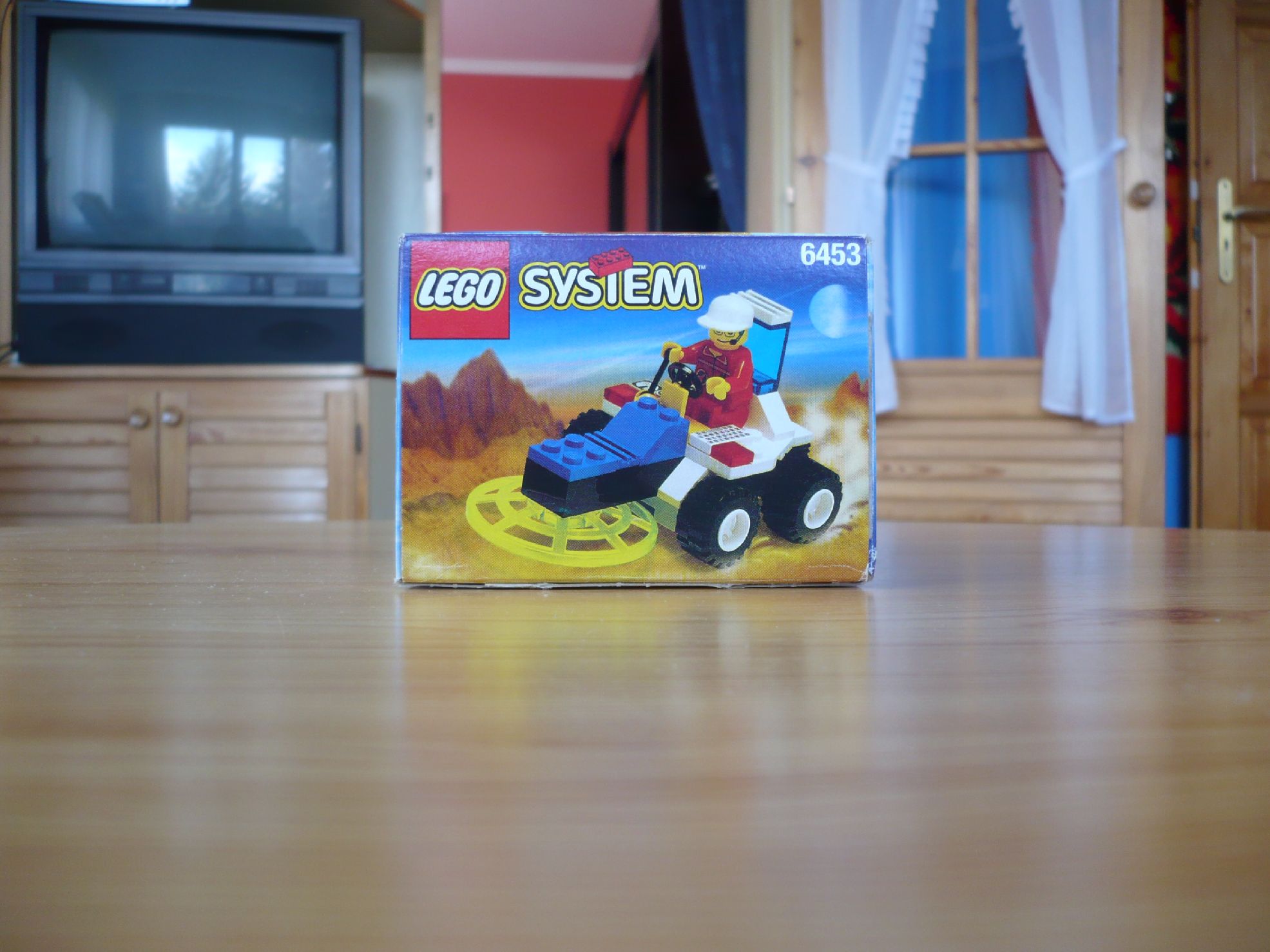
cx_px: 635
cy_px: 476
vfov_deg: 40.7
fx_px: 1284
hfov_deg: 52.6
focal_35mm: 35
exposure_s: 1/25
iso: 100
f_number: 2.8
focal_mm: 5.8
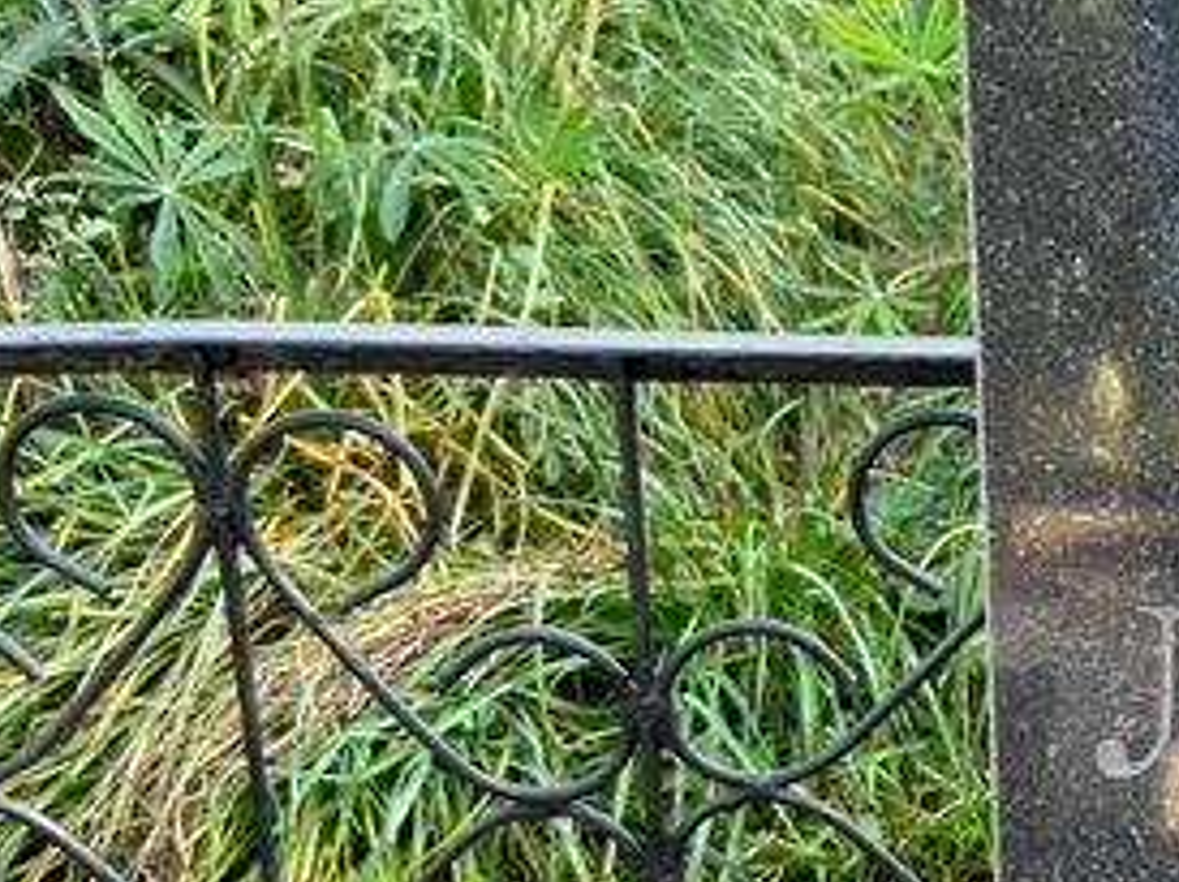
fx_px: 2586
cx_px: 1463
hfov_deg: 23.2
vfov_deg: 19.3
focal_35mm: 76
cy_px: 529
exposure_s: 1/188
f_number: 1.5
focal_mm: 5.7
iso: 40
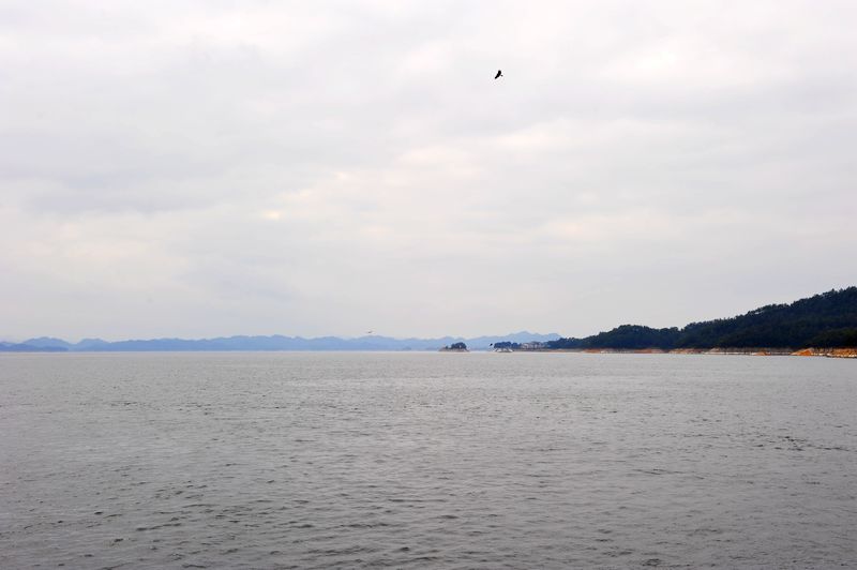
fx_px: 1047
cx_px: 428
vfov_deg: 30.5
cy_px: 285
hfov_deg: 44.5
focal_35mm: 44
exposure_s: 1/320
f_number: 9
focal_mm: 44
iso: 200
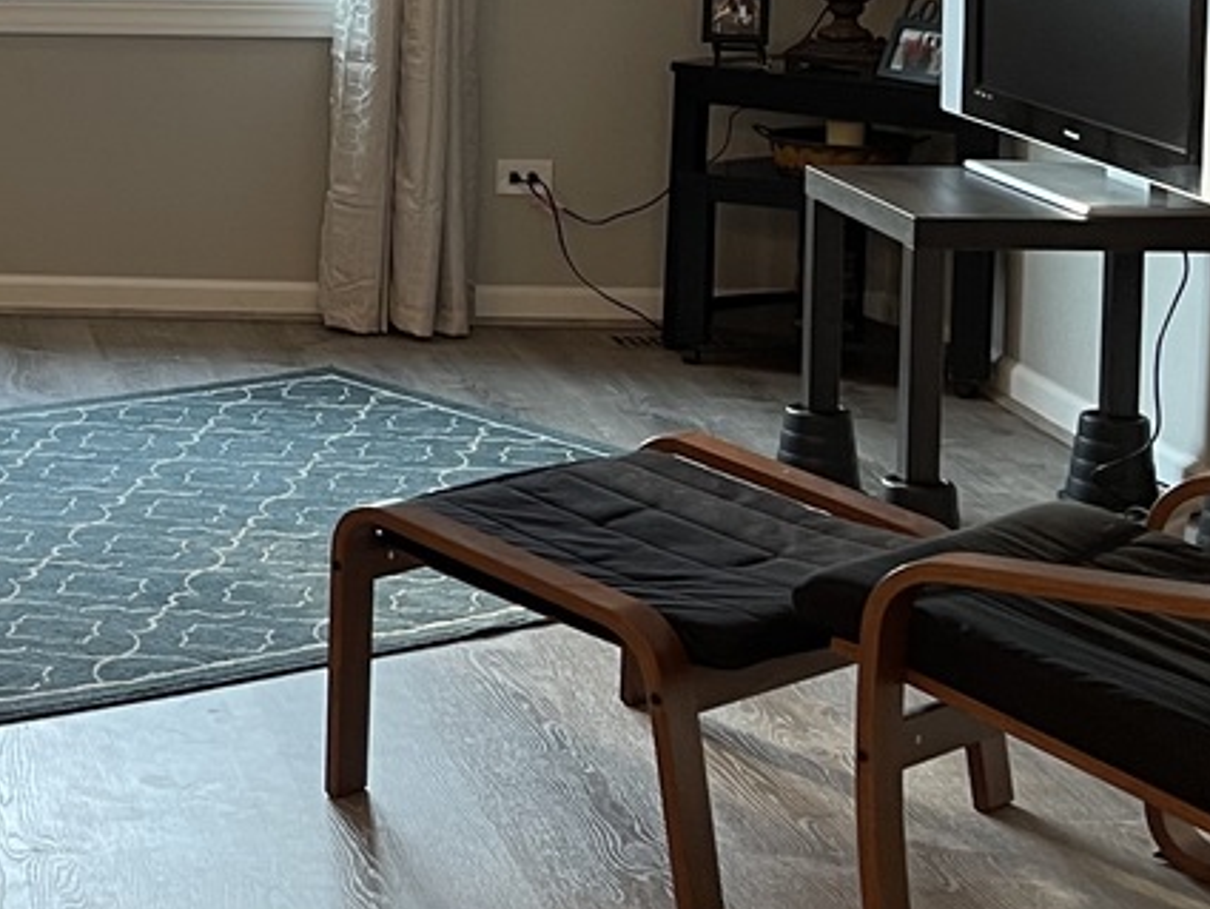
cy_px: -74
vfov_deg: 16.3
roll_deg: -0.8
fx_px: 3077
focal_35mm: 88
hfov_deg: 20.2
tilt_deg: -5.1
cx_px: -413
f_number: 1.6
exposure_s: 1/60
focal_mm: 5.1
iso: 80
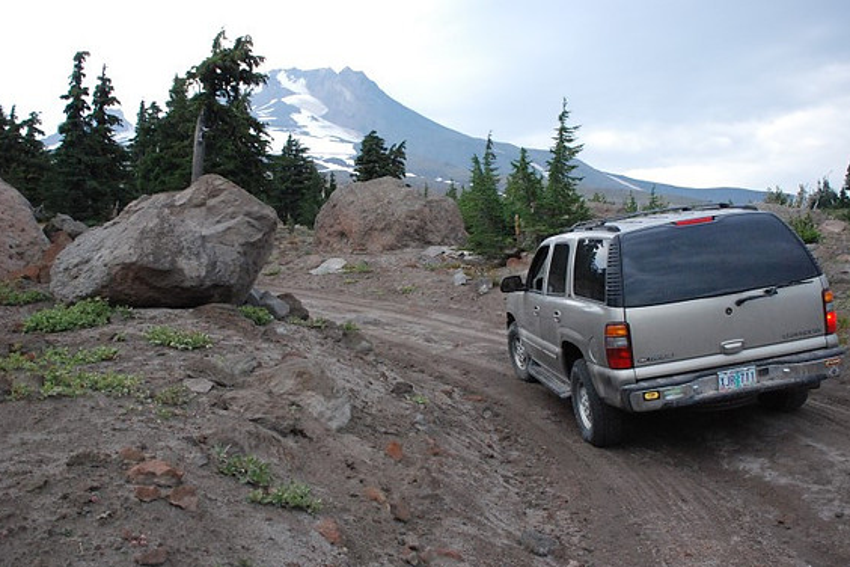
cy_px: 290
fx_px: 803
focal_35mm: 34
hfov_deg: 55.8
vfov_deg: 38.9
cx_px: 430
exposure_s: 1/3200
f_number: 4
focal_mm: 22
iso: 1600
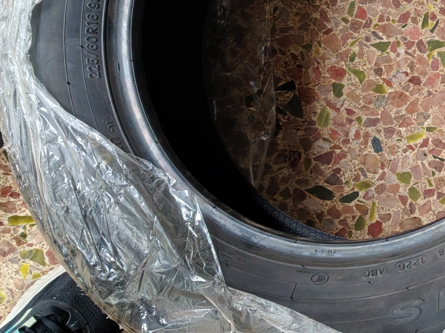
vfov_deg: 19.7
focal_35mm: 74
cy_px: 75
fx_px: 951
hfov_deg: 23.1
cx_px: 593
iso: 436
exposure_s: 1/50
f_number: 1.88
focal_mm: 4.84
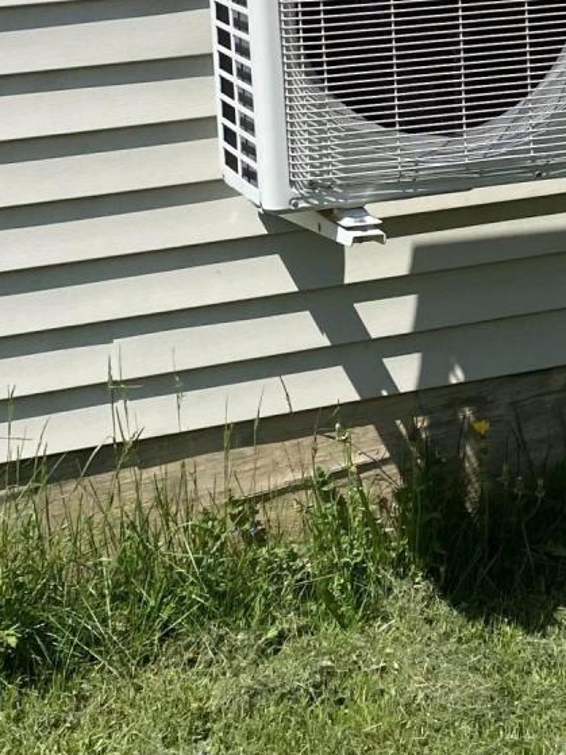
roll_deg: +1.6
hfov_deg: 15.7
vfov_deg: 20.9
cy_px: 158
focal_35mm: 93
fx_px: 2028
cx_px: 511
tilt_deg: -12.9
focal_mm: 4.25
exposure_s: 1/2890
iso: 32
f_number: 1.8
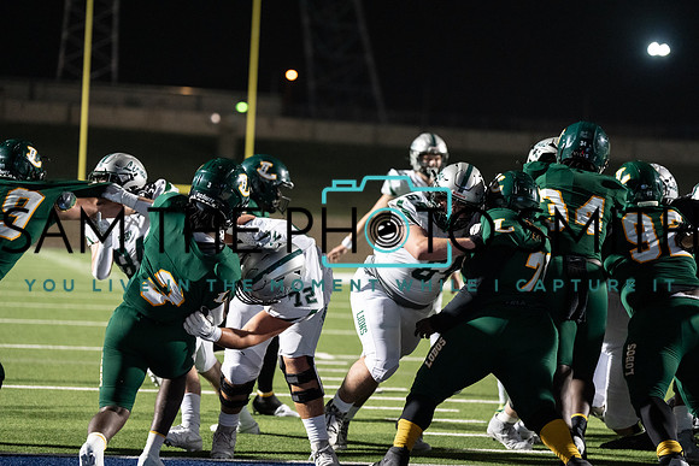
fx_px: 2525
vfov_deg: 10.6
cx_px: 350
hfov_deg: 15.8
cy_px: 233
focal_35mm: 130
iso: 5000
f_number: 2.8
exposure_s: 1/1250
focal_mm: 130
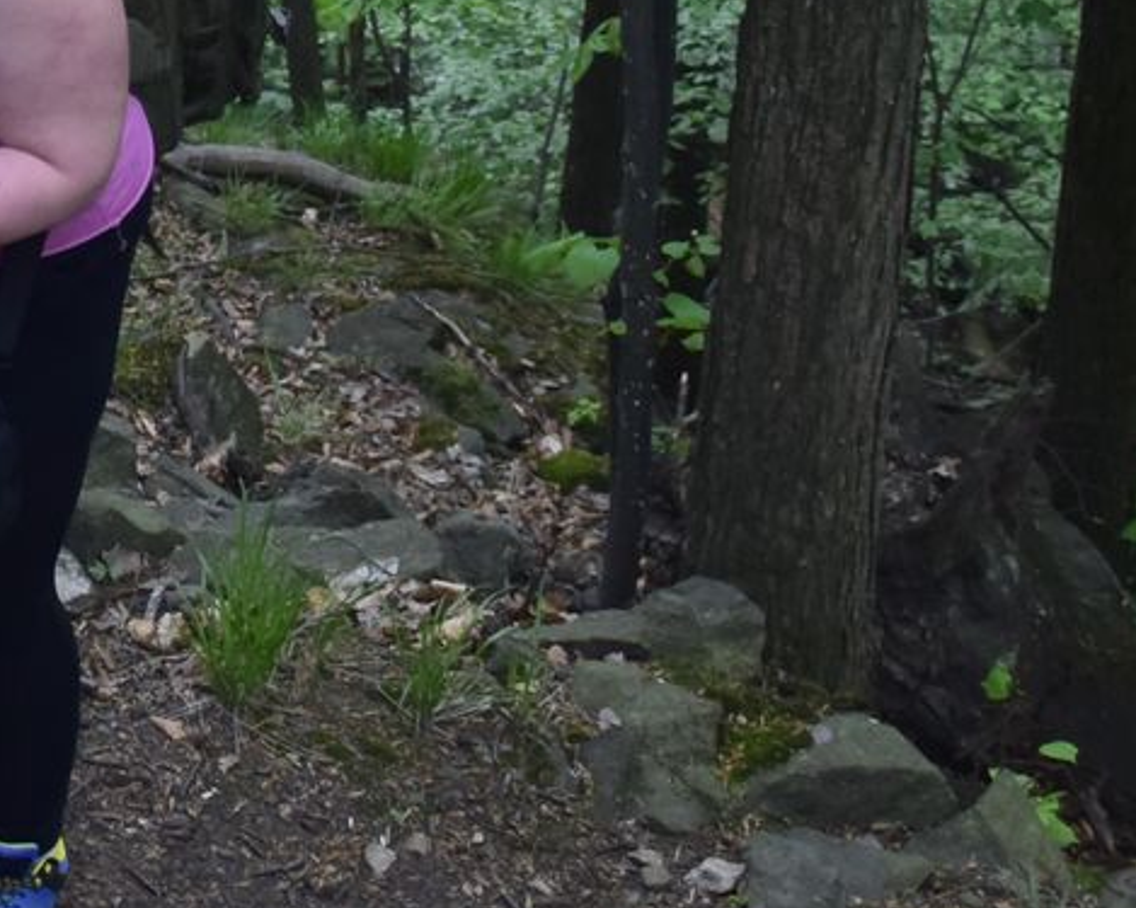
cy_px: -6
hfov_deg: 14.6
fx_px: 4235
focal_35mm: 126
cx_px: -375
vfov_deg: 12.1
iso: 400
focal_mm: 21
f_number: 3.8
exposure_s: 1/50
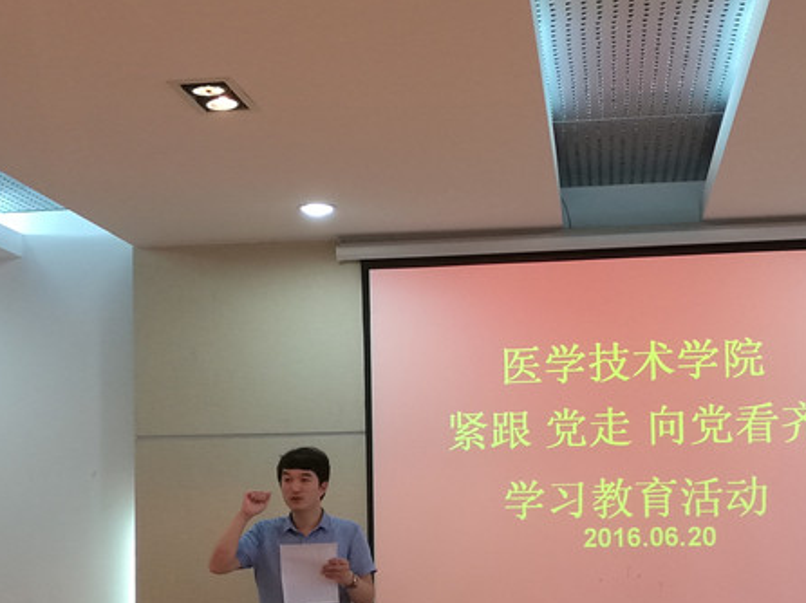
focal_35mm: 62
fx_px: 1443
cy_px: 468
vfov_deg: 23.3
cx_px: 426
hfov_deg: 31.2
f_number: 2
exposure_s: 1/33.3
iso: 160
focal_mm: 4.04
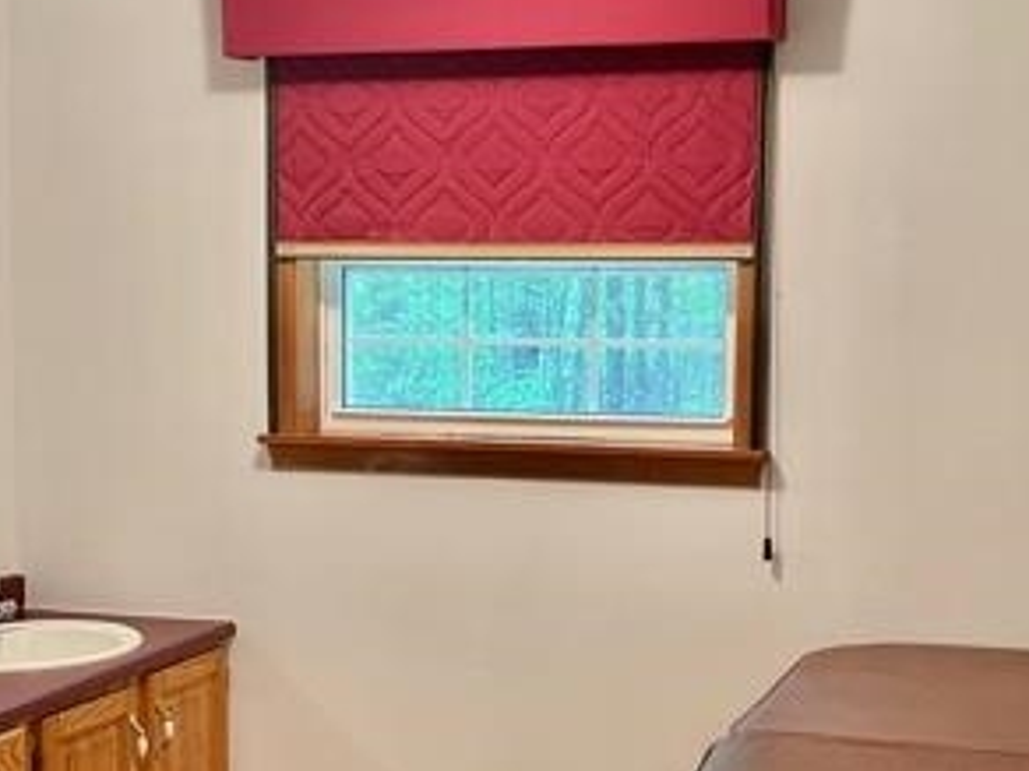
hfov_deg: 33.8
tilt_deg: -4.3
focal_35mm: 57
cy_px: 451
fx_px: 1694
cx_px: 522
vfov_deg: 25.6
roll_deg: -0.3
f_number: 1.6
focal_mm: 5.1
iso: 400
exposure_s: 1/60
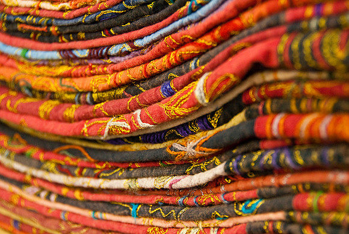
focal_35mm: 84
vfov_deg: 16.3
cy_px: 117
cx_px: 174
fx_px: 815
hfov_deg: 24.2
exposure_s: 1/25
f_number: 4.8
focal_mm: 56
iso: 800
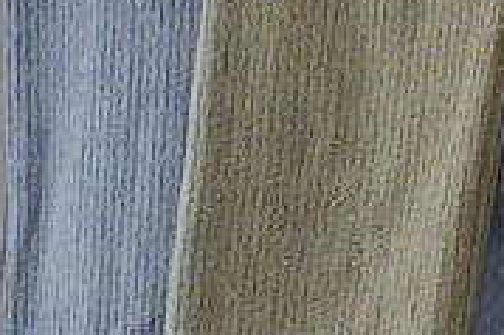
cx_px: -279
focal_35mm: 241
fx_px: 3371
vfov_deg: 5.3
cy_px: 1084
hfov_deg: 8.3
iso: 100
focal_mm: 4.75
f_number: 1.7
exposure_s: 1/692
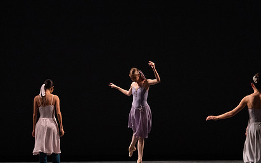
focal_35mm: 228
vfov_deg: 5.8
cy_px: 102
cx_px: 169
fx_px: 1623
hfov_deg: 9.2
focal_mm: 159
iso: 12800
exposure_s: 1/400
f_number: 5.6
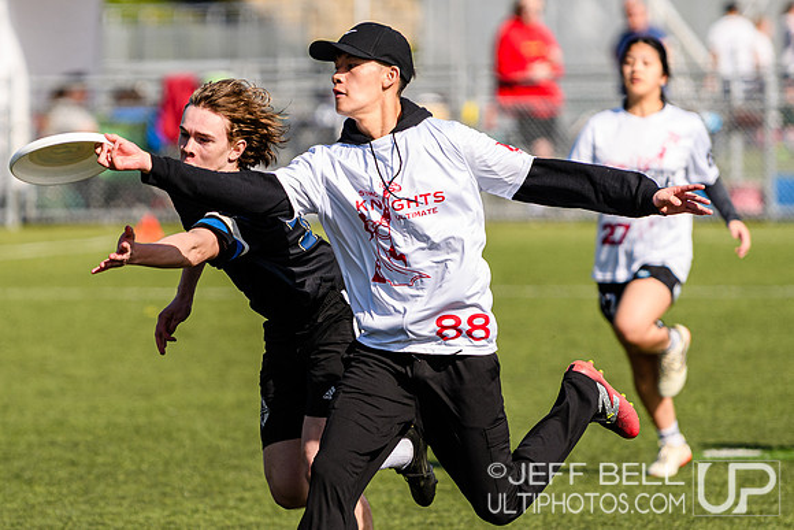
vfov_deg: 3.2
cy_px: 280
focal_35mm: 429
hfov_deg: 4.8
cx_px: 234
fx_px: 9463
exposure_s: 1/2500
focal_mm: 200
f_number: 3.2
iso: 160
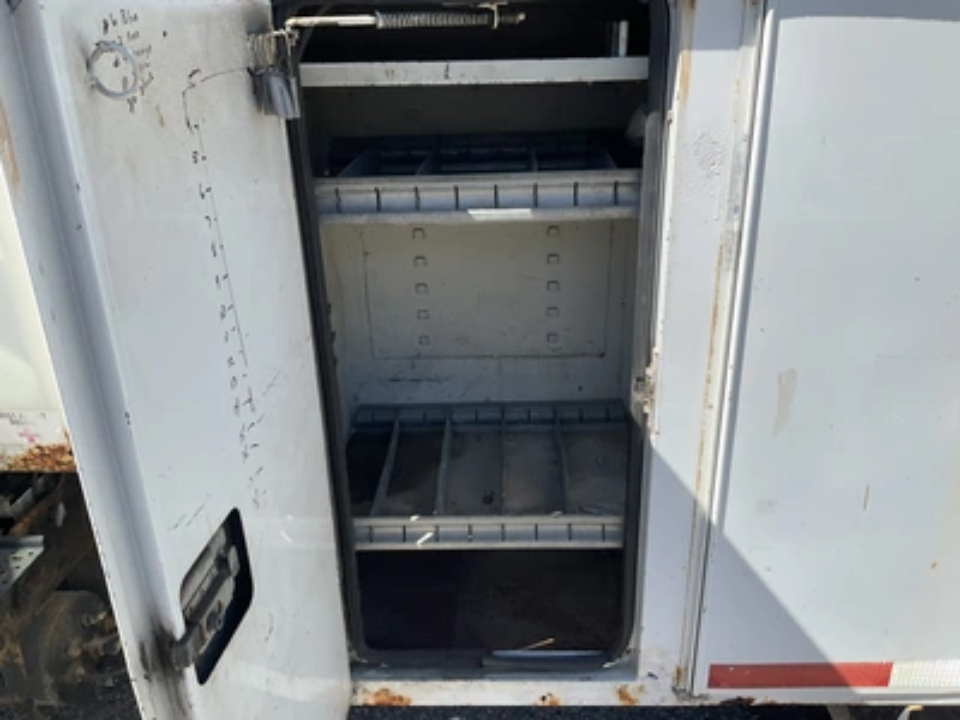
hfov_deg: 61.7
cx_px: 480
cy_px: 360
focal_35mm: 29
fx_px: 804
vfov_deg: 48.2
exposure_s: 1/1076
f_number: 1.8
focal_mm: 3
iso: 25
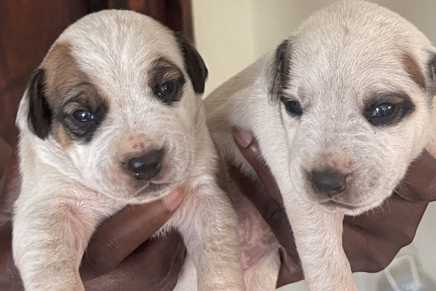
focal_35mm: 65
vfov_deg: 20.1
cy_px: -23
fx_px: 787
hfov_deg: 30.9
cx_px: 230
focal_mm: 5.1
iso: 320
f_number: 1.6
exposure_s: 1/60
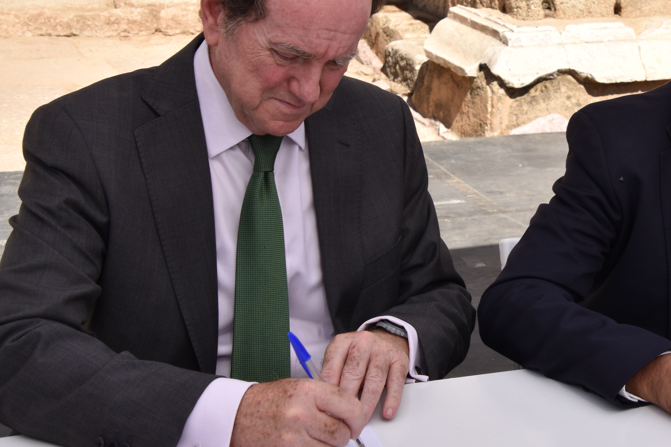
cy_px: 201
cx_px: 519
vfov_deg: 16.4
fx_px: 1547
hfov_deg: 24.2
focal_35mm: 83
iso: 200
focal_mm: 32
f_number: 9
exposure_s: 1/320
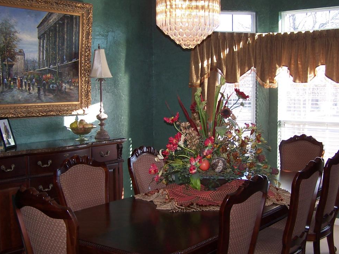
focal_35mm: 50
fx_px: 490
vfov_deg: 29.1
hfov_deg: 38.2
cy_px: 133
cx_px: 182
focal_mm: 6.3
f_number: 2.8
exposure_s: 1/45
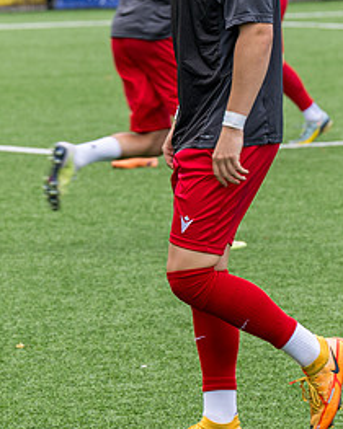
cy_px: 165
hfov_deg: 4.1
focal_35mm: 376
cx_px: 251
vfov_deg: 5.1
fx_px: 4777
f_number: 4
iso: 100
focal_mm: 102
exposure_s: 1/400
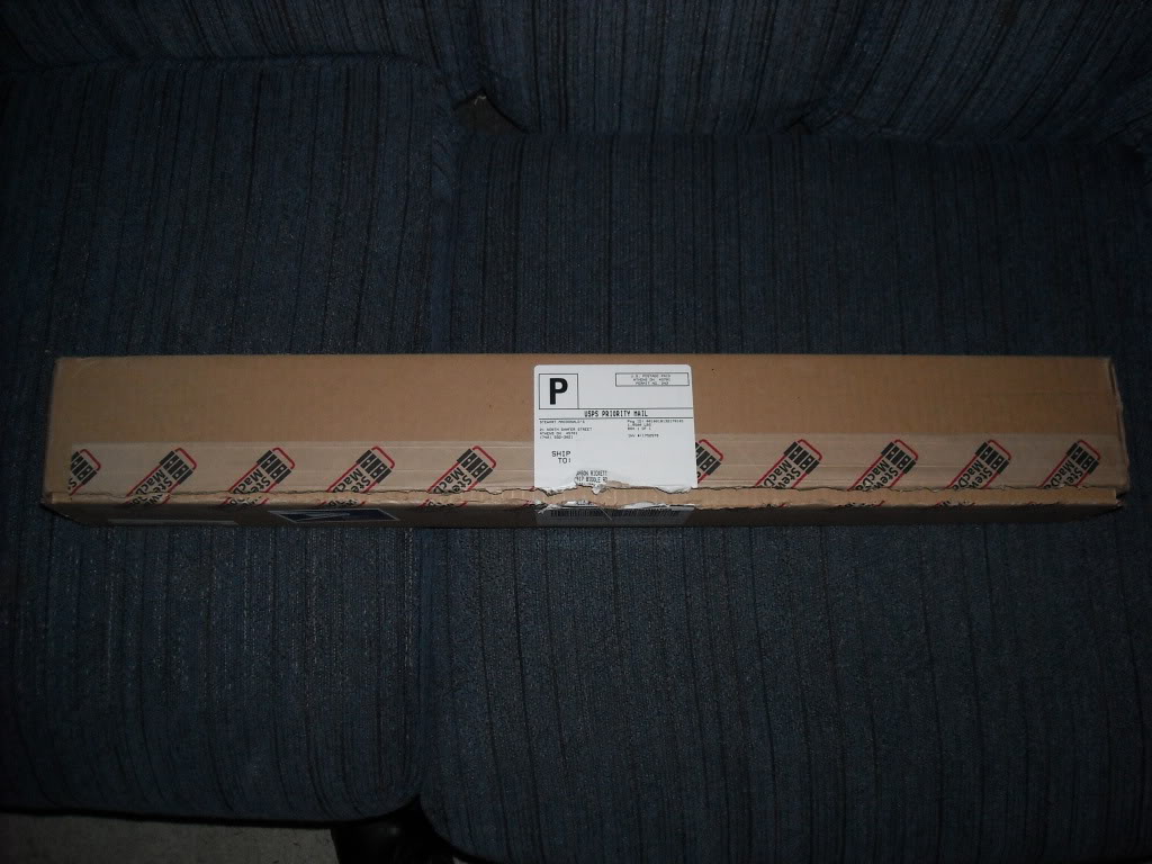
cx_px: 576
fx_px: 1165
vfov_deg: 40.7
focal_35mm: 35
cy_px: 432
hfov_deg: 52.6
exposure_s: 1/60
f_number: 2.8
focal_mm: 5.7
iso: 200
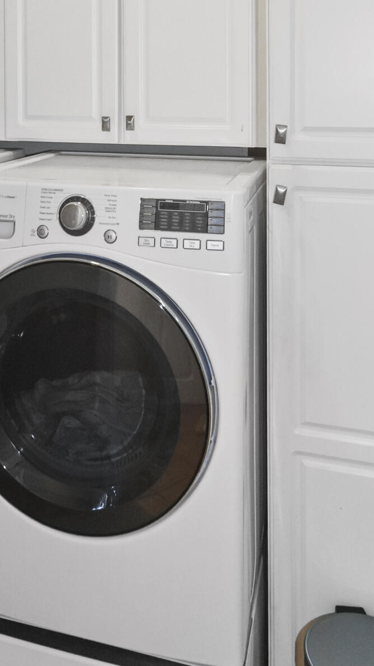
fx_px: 652
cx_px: 109
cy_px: 175
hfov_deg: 31.6
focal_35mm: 37
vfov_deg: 51.9
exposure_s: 1/100
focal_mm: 14
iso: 1600
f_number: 4
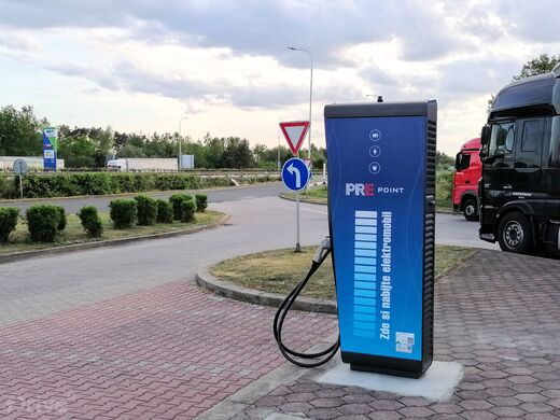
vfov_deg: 33.6
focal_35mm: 43
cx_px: 280
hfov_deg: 43.9
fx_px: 696
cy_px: 210
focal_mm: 5.3
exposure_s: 1/416
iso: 50
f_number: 1.8
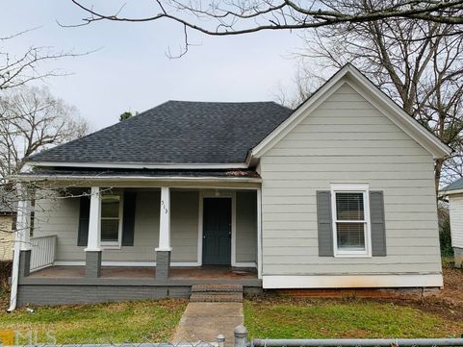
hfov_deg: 65.3
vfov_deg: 51.4
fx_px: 361
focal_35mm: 27
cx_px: 228
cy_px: 173
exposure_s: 1/1916
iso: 25
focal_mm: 4.25
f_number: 1.8
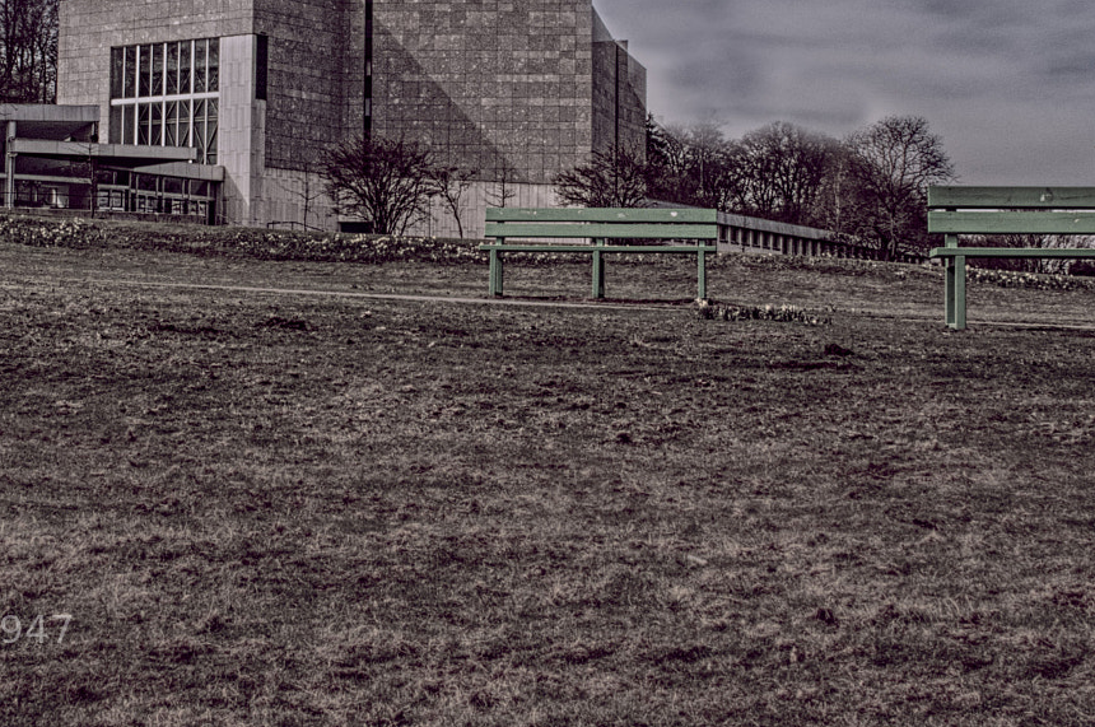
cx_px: 425
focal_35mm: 67
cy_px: 53
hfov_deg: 30.0
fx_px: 2035
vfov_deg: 19.8
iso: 200
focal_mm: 24
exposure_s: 1/50
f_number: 22
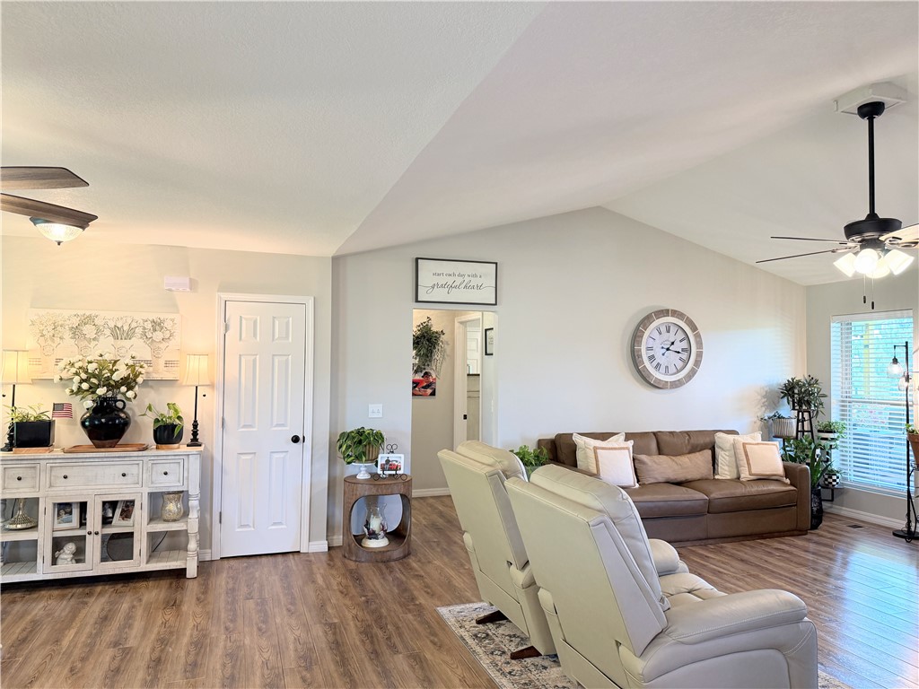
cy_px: 344
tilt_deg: +1.6
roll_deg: -1.0
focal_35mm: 24
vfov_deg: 56.8
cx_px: 460
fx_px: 637
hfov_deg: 71.6
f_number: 1.78
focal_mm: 6.76
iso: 250
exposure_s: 1/120
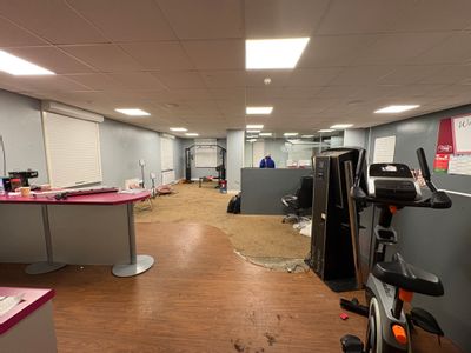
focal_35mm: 14
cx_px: 236
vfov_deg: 85.7
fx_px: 190
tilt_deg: -4.7
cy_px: 176
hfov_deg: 102.1
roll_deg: -0.1
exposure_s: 1/50
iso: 200
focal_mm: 2.22
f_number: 2.2
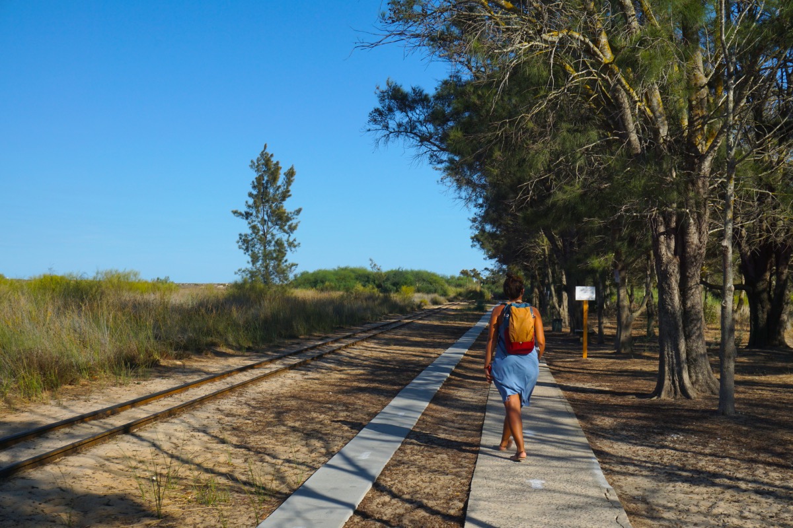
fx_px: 1024
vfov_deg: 28.9
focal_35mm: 46
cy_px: 264
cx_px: 396
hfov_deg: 42.3
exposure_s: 1/320
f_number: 13
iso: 160
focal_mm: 31
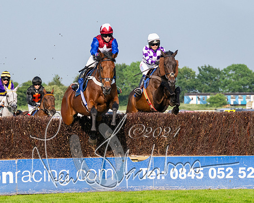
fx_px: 1635
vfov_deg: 7.1
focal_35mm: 218
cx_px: 108
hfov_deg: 8.9
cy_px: 92
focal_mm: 98
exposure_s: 1/4000
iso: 400
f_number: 4
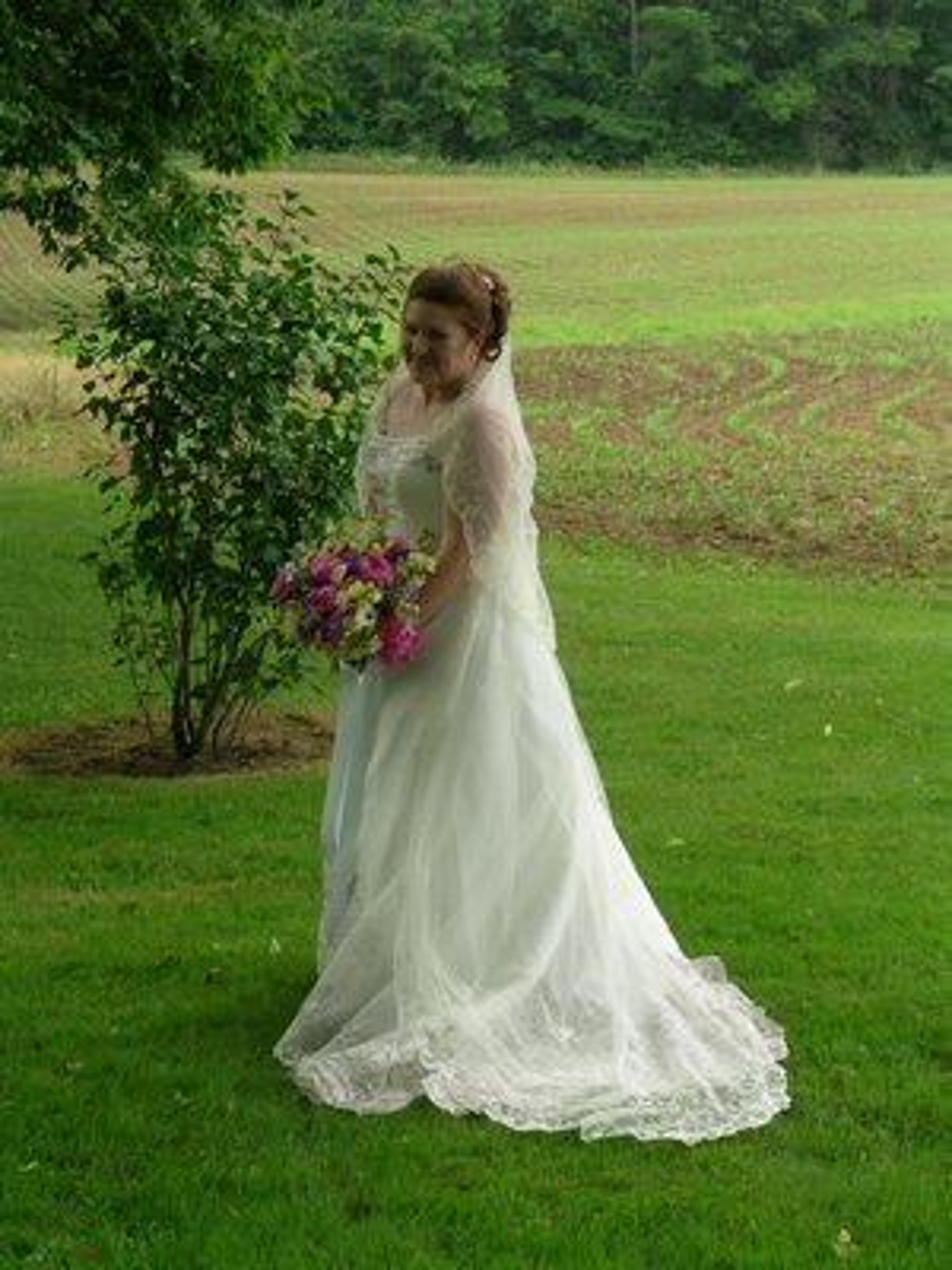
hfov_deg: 7.9
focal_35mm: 188
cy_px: 635
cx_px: 476
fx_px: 6894
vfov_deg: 10.5
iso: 50
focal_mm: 18.8
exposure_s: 1/89.2
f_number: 6.1
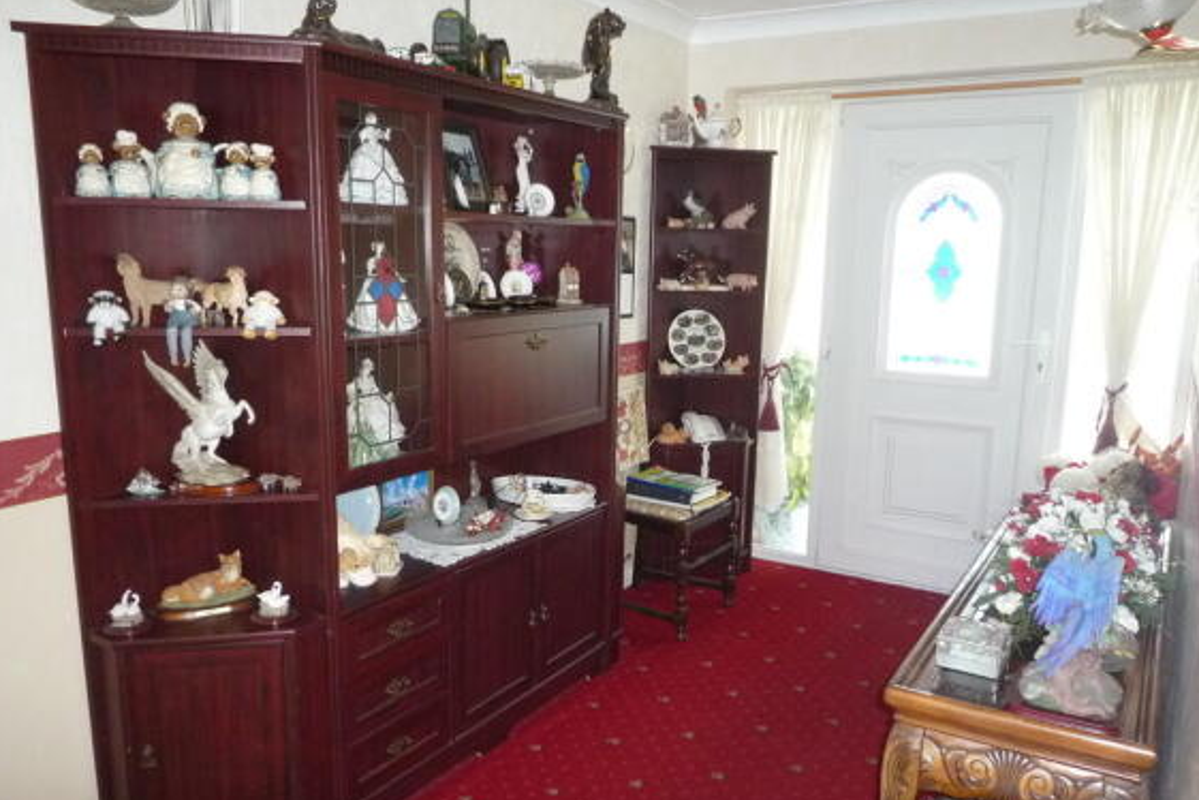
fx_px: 899
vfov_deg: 47.9
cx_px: 600
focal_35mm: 27
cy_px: 442
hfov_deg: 67.4
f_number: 2.8
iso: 400
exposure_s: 1/30
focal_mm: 4.4
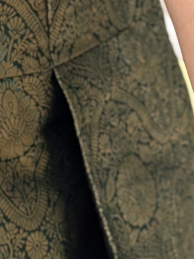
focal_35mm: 257
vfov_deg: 7.1
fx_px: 1920
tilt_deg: -9.4
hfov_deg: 5.7
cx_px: -101
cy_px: -409
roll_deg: -0.2
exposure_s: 1/747
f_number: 1.78
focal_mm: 6.76
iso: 100
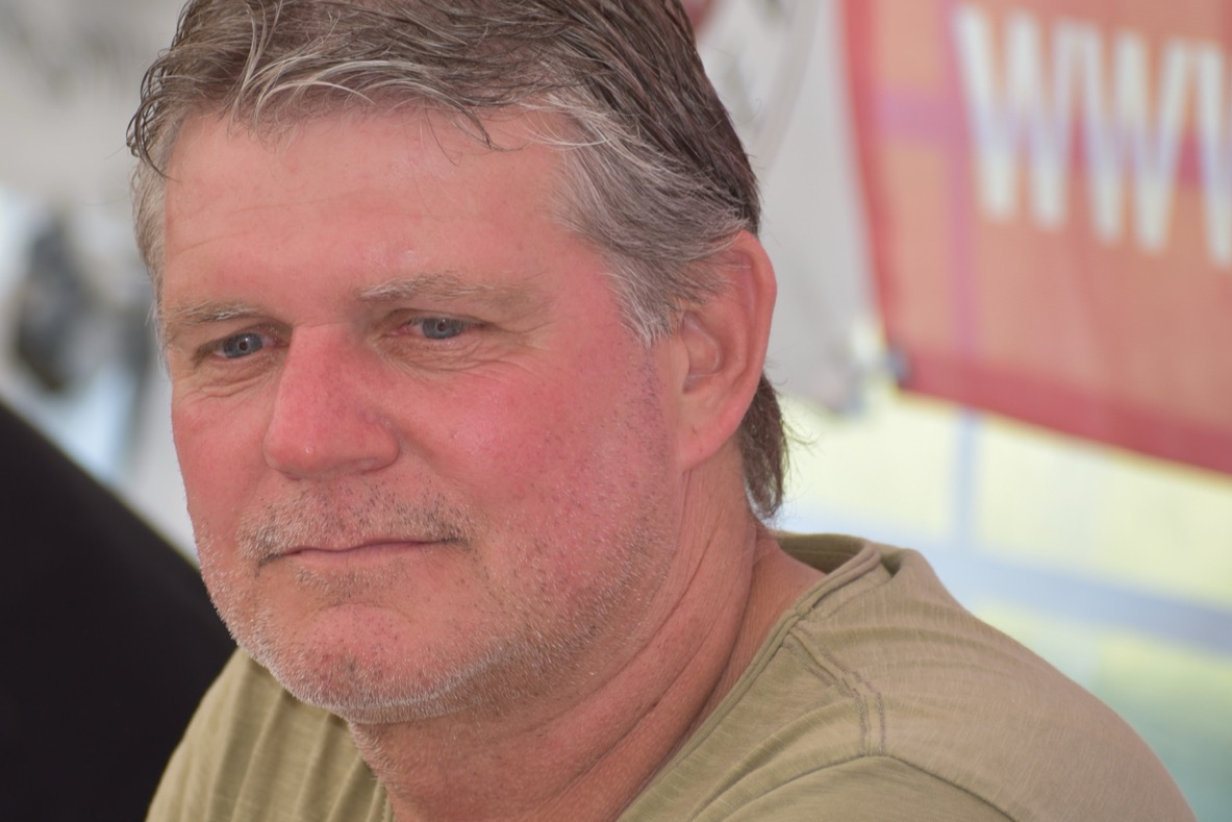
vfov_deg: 4.0
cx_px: 408
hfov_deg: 6.0
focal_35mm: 345
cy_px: 335
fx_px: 11807
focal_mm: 170
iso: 110
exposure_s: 1/60
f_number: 5
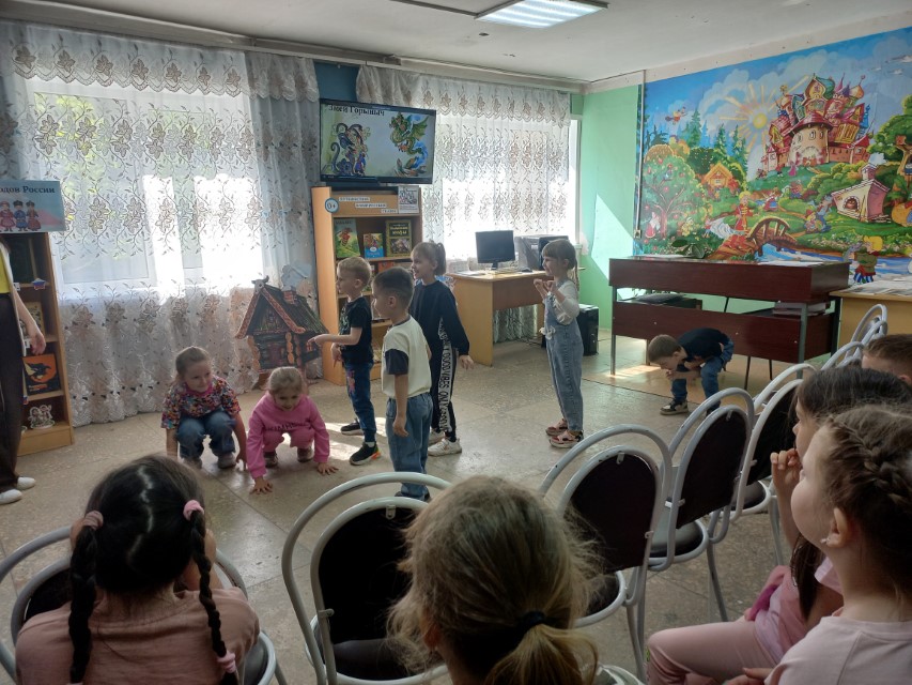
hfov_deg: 69.4
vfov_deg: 54.9
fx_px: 659
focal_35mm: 25
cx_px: 456
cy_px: 342
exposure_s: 1/50
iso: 25
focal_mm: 4.6
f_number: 1.8
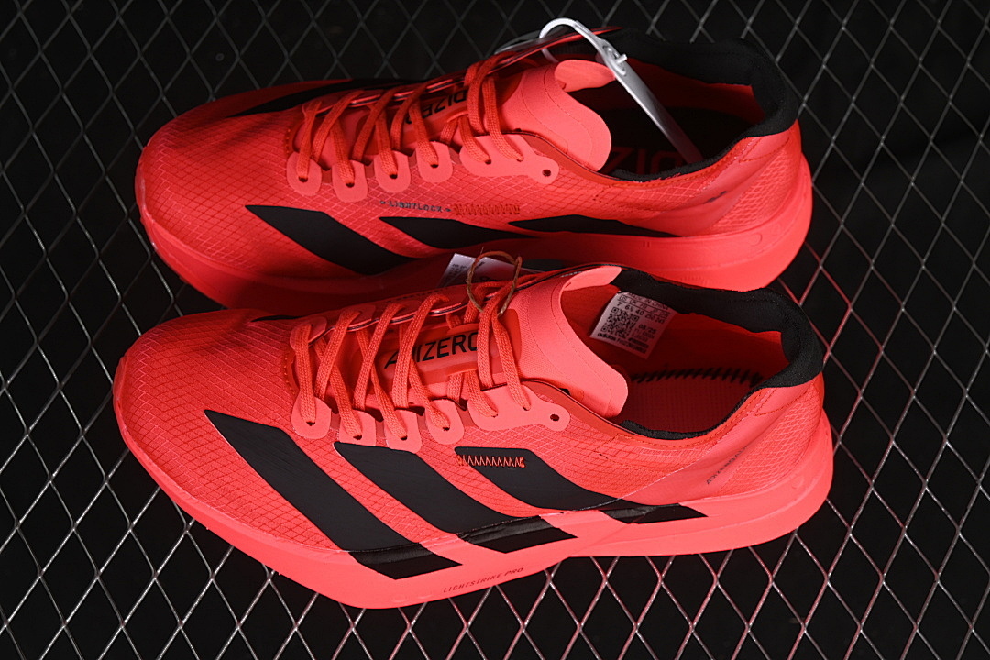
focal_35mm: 75
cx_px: 495
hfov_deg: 27.0
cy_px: 330
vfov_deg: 18.2
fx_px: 2062
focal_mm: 50
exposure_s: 1/80
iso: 160
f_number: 7.1
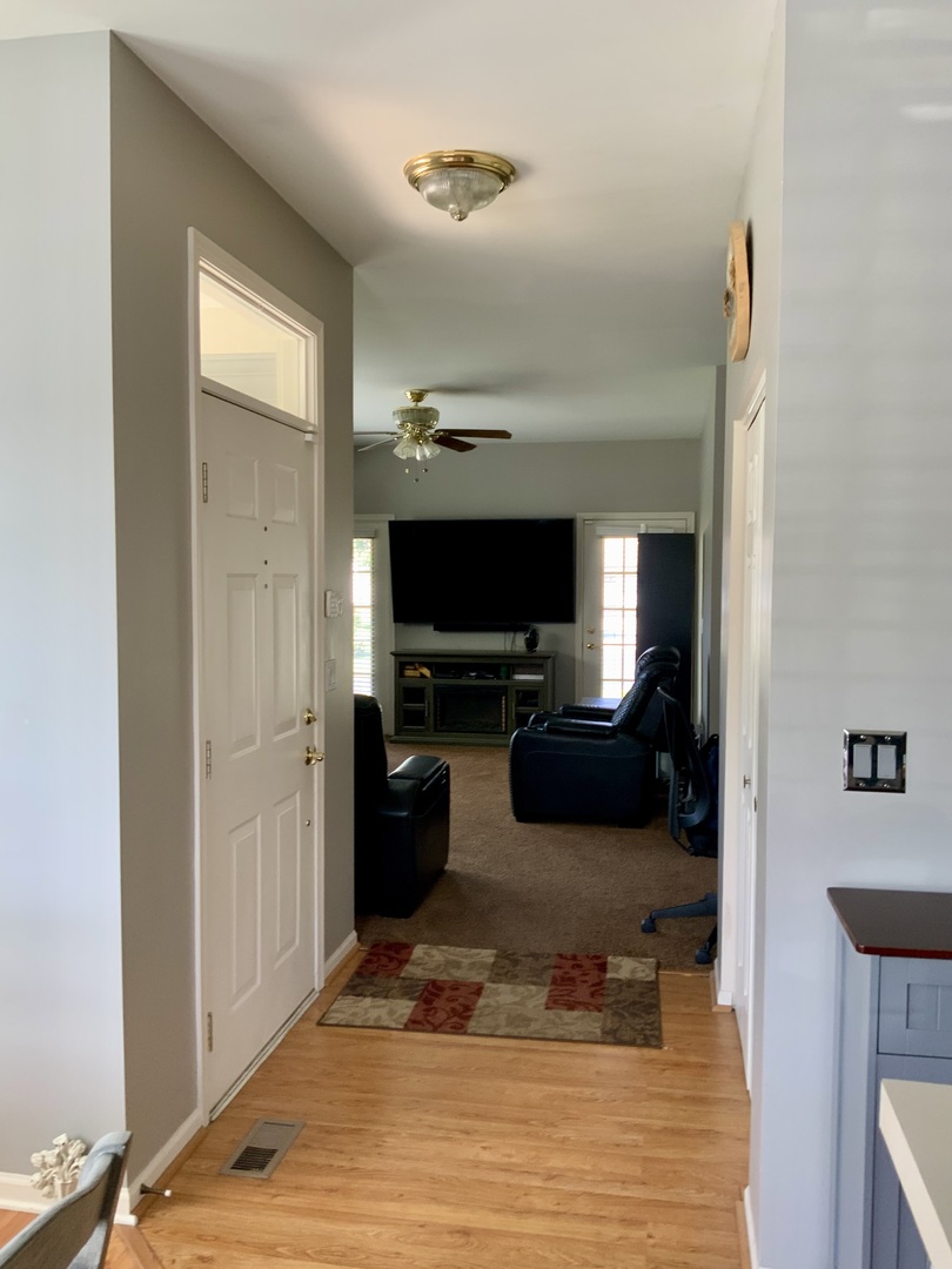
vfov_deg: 61.7
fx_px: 1063
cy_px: 634
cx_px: 476
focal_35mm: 29
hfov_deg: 48.2
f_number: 1.8
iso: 64
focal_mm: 3
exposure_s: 1/61
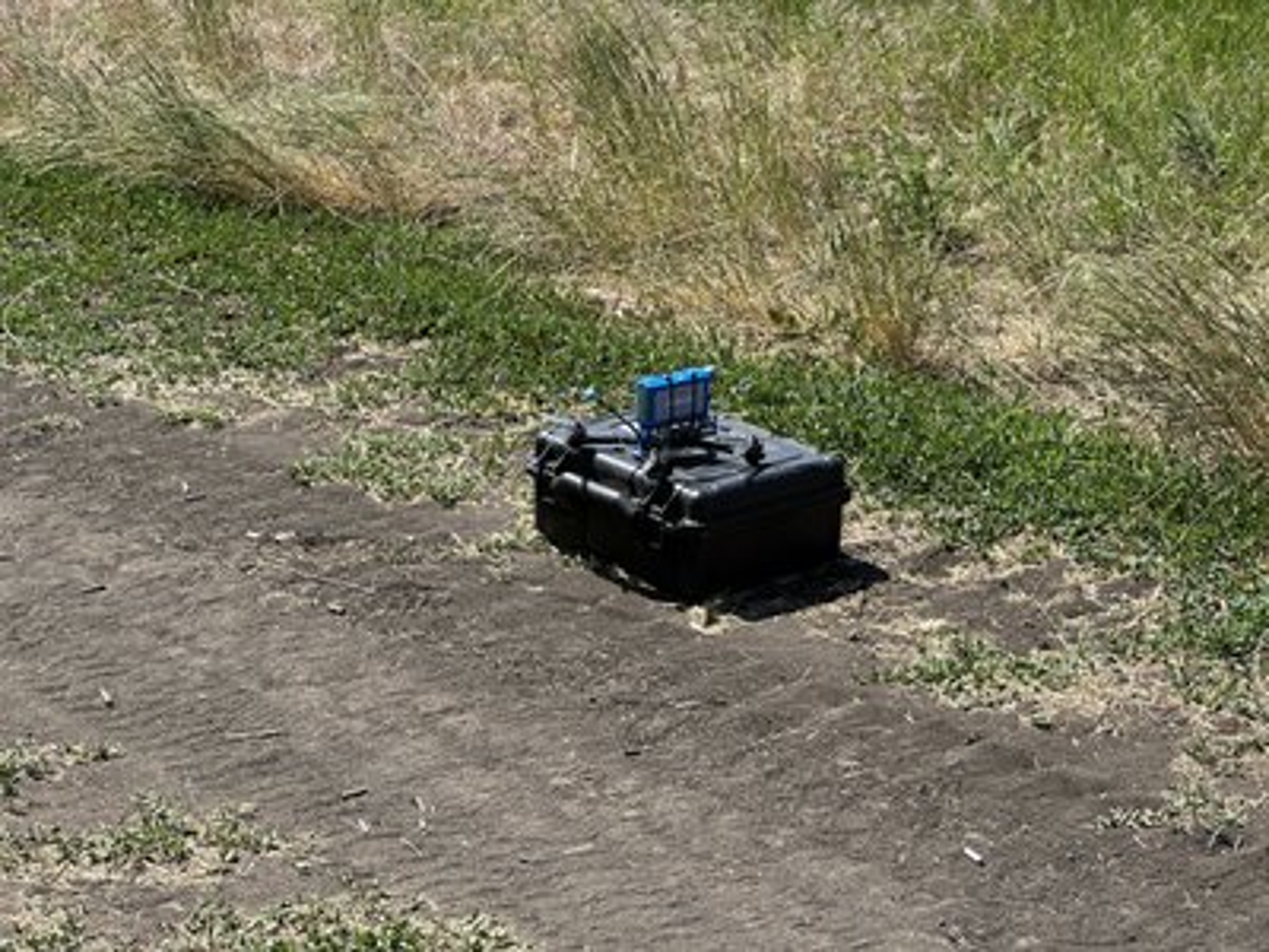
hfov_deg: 25.3
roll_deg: +1.4
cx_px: 634
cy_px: 476
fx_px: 2823
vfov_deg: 19.1
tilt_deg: -18.8
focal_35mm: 77
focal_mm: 9
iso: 32
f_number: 2.8
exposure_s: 1/541
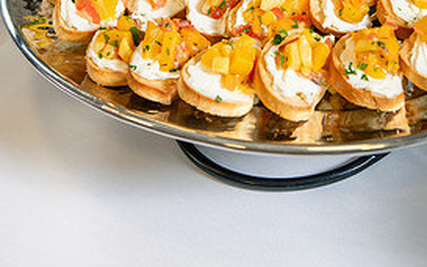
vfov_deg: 12.4
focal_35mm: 104
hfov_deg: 20.0
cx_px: 263
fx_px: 1211
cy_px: -29
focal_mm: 48
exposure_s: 1/125
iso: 400
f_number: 4
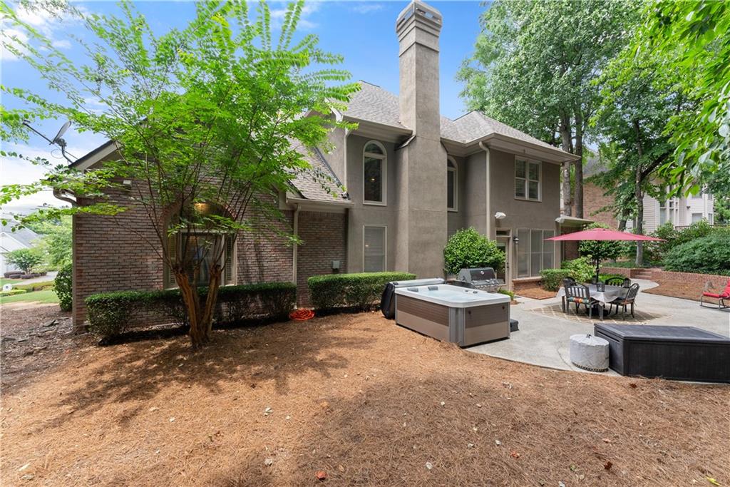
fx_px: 284
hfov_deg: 104.2
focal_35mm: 14
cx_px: 365
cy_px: 244
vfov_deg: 81.2
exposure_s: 1/250
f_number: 7.1
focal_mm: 14
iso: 640
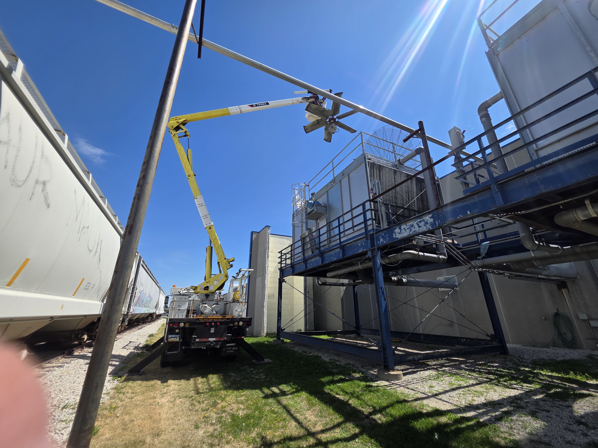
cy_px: 224
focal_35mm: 13
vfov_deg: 89.9
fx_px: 225
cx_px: 299
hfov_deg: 106.2
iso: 40
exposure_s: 1/2010
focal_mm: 2.2
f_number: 1.9
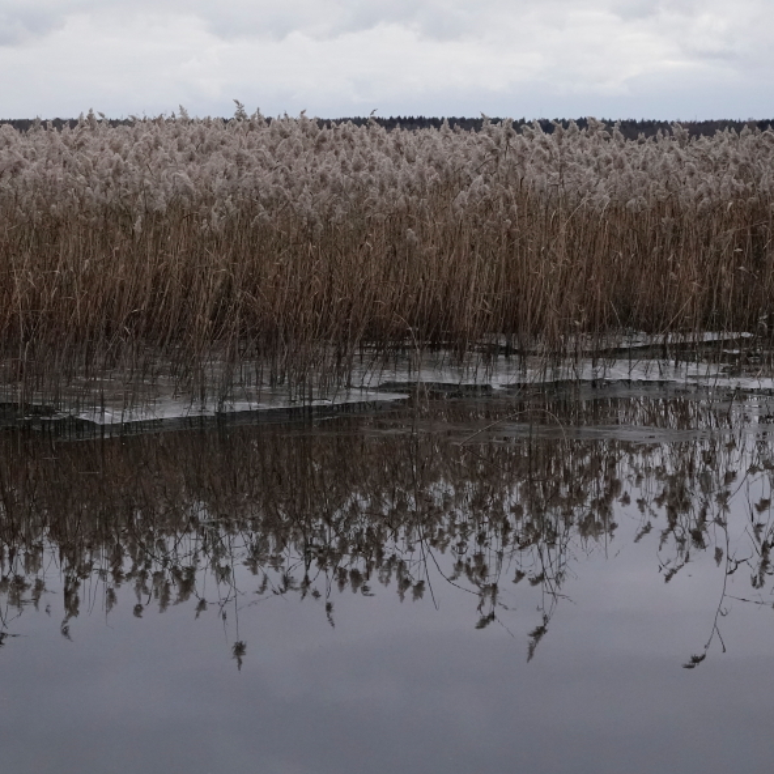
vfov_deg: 17.1
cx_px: 272
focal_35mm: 102
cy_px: 390
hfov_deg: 17.0
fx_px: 2580
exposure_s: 1/250
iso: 1600
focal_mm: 28.91
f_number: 8
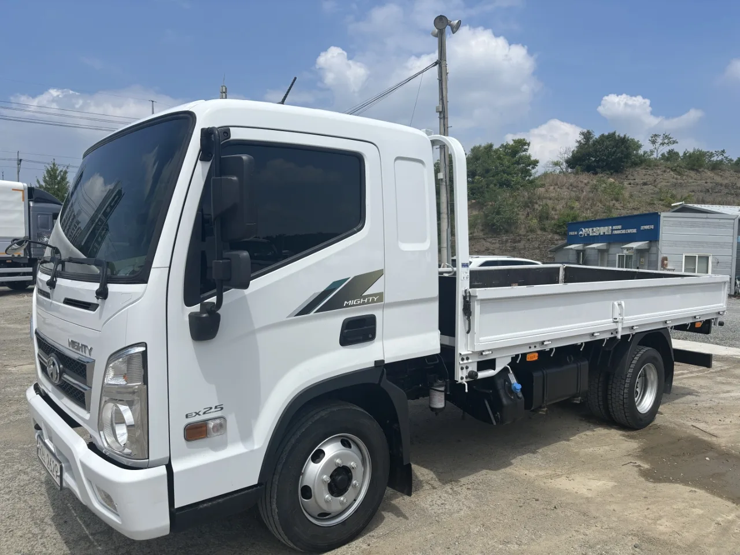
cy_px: 278
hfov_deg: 67.3
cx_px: 370
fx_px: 556
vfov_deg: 53.1
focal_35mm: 26
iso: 50
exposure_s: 1/5952
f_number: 1.6
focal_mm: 5.96
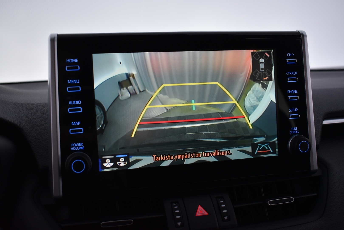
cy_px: 115
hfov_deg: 49.6
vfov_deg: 34.2
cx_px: 172
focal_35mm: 39
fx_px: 373
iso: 900
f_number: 4
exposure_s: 1/40
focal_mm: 26
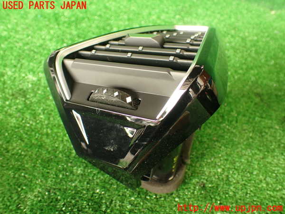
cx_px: 142
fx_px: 263
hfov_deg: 56.8
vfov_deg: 44.2
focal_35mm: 32
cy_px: 107
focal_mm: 5.79
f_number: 2.4
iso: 200
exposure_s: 1/40
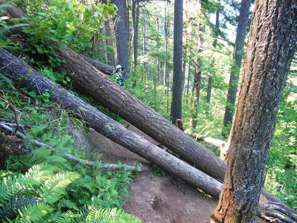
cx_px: 148
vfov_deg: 54.9
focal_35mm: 25
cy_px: 112
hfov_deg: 69.4
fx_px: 214
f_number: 3.2
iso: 125
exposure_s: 1/30
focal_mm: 4.5
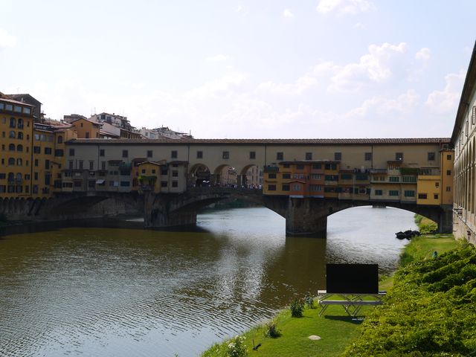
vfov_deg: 32.9
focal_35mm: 44
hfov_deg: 42.9
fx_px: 605
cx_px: 238
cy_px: 178
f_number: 9
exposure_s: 1/400
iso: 160
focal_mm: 22
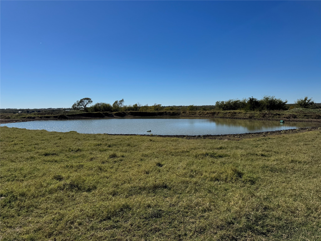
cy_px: 120
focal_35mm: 24
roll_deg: +1.3
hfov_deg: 71.6
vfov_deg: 56.8
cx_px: 160
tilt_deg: -3.0
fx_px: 223
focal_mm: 6.76
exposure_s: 1/7937
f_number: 1.78
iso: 80
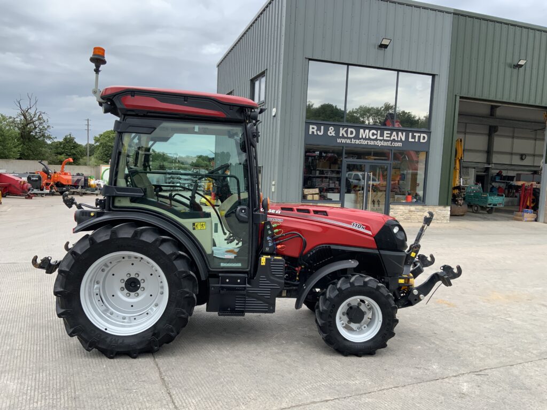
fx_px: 458
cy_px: 205
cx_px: 274
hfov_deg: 61.7
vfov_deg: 48.2
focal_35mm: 29
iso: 16
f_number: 1.8
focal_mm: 3
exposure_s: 1/545
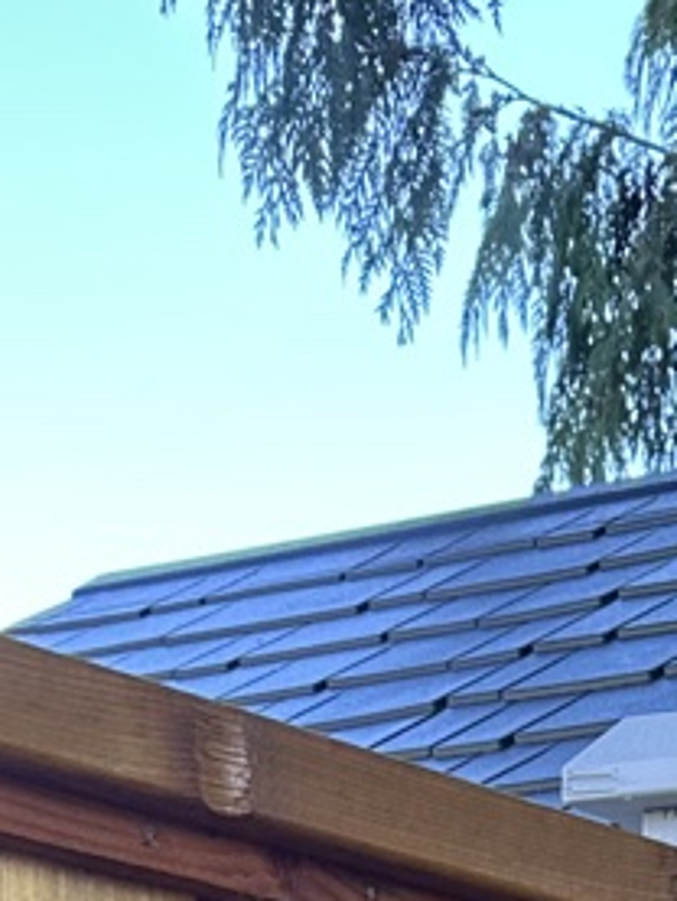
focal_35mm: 136
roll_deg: -0.6
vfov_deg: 11.1
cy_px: 2449
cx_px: 877
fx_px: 3544
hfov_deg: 10.7
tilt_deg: -12.4
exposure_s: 1/163
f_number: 1.78
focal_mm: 6.86
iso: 80
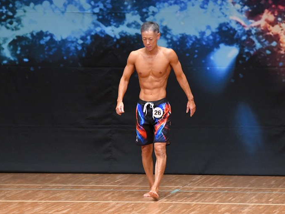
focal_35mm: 327
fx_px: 2694
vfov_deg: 4.6
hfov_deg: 6.1
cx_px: 160
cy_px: 107
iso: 8000
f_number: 5.6
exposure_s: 1/400
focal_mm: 200
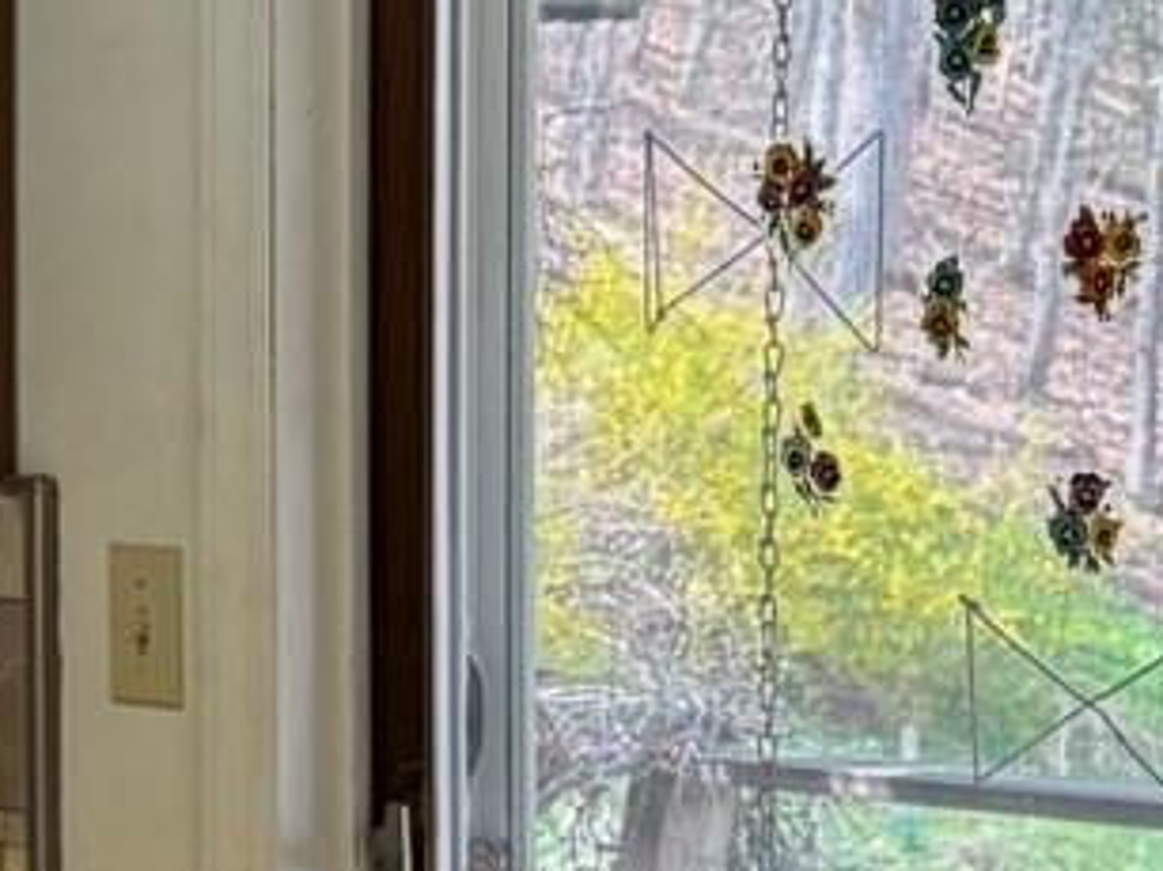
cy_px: 473
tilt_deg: -2.4
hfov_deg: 11.5
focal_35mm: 160
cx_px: -936
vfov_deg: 9.3
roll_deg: -0.1
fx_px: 5373
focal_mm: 6.76
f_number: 1.78
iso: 100
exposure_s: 1/120
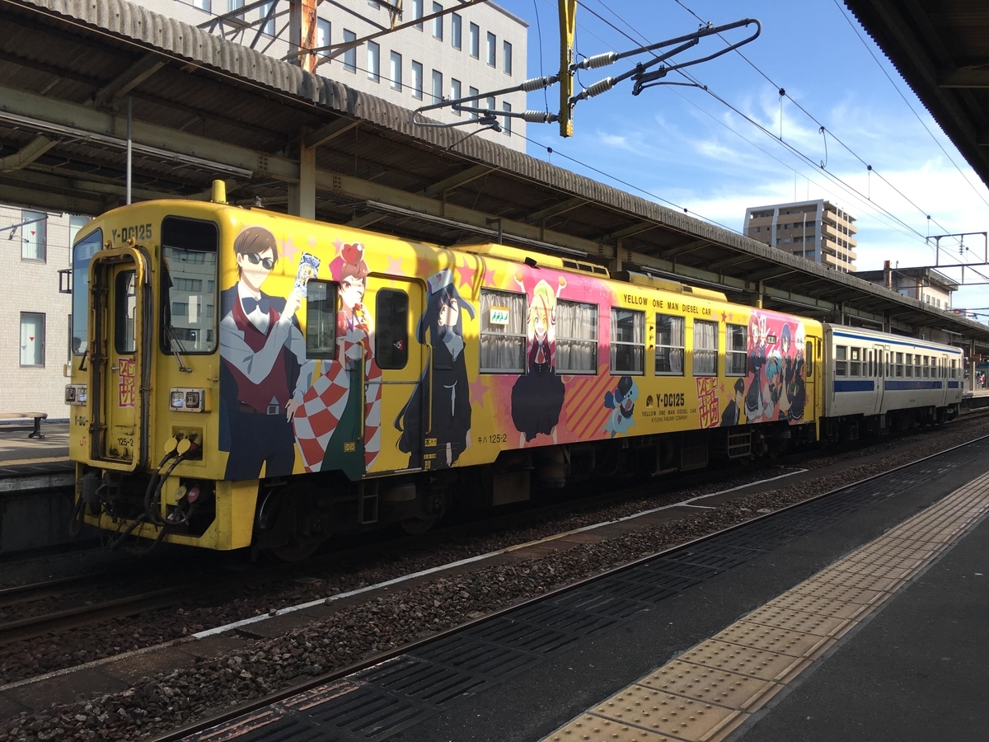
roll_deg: -0.7
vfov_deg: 48.2
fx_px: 829
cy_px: 371
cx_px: 494
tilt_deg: +0.5
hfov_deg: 61.7
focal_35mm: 29
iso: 25
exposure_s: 1/680
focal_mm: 4.15
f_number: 2.2
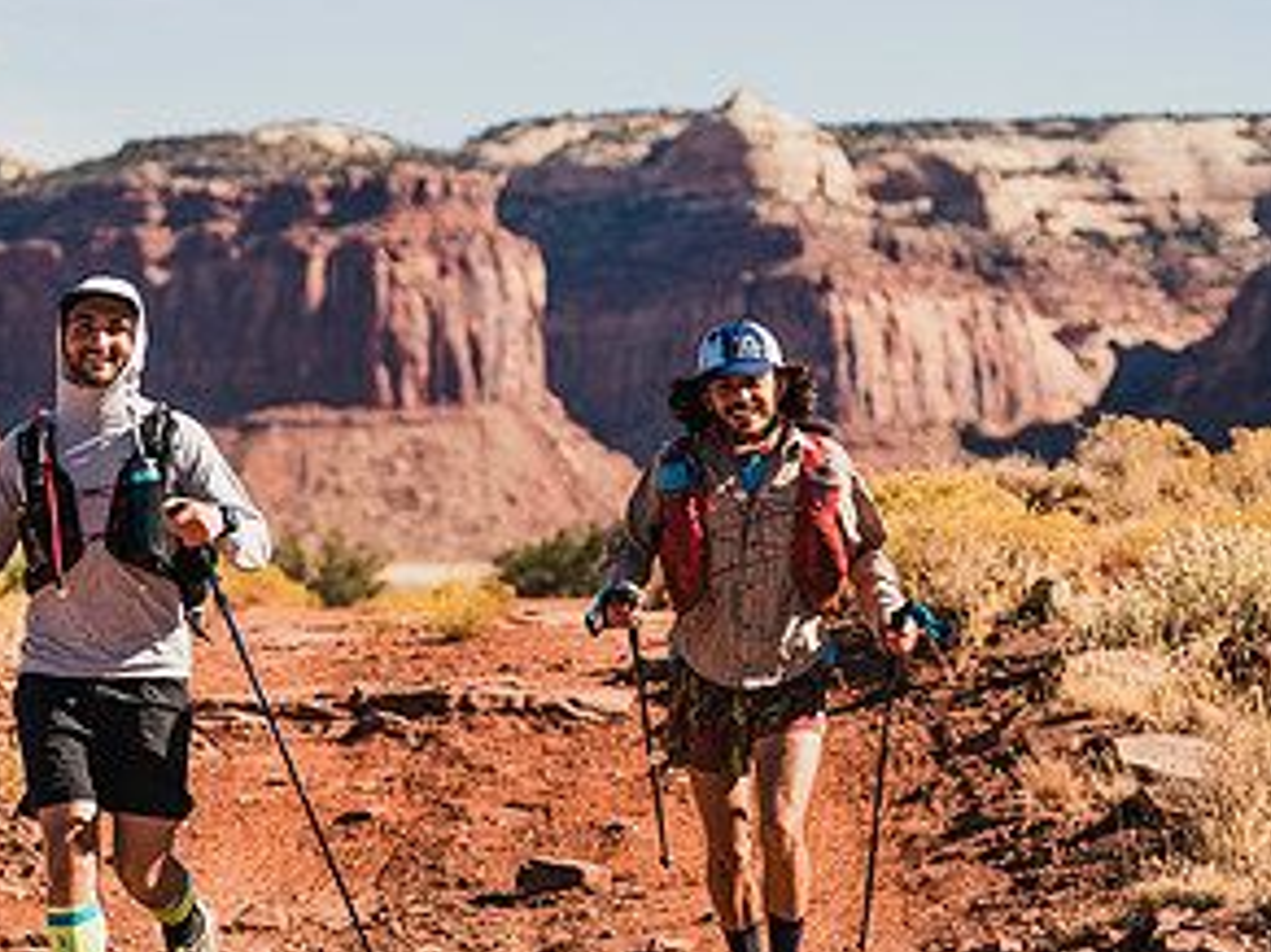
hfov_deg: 12.3
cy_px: 670
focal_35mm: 161
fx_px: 5909
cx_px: 472
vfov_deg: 9.2
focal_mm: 84
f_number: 2.8
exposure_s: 1/1250
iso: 160
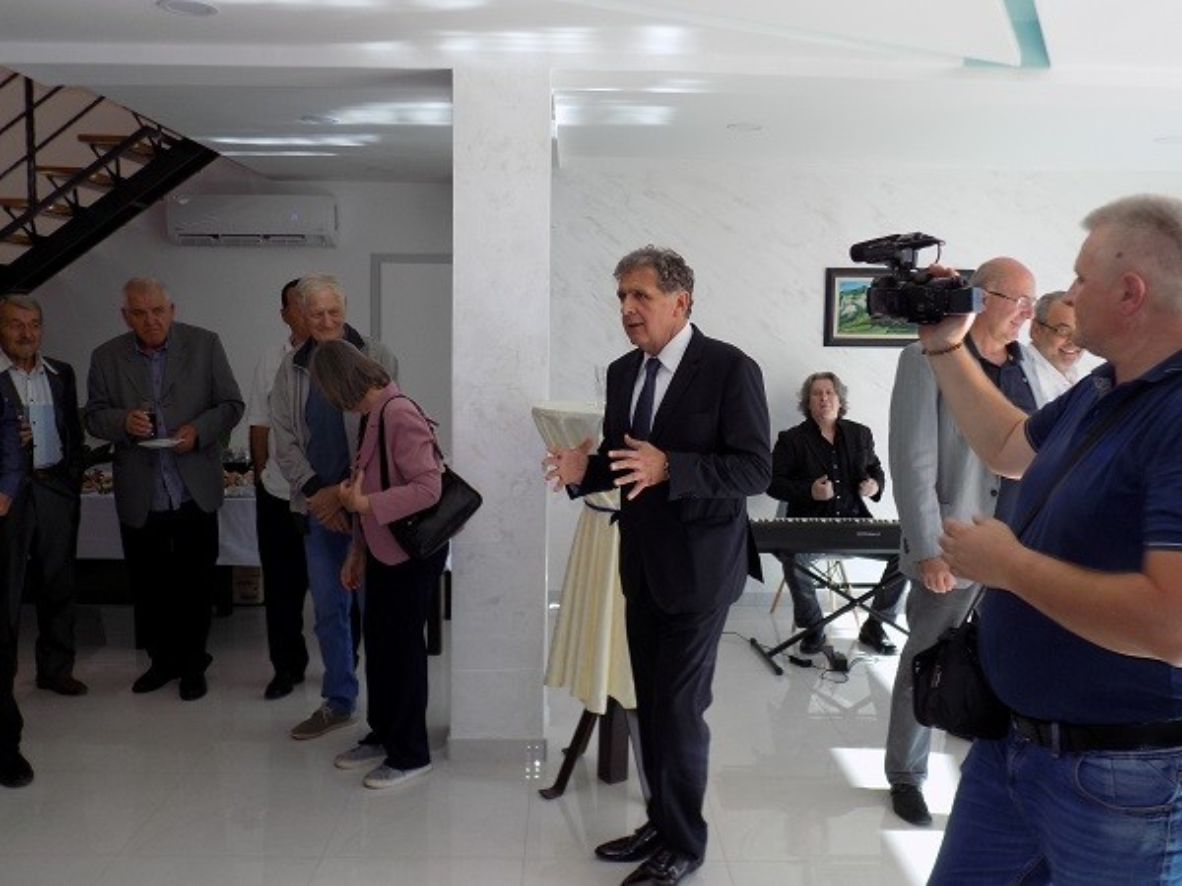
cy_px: 443
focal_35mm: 30
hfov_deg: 60.0
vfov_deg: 46.8
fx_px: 1024
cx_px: 591
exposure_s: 1/100
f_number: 3.3
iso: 80
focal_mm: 5.3
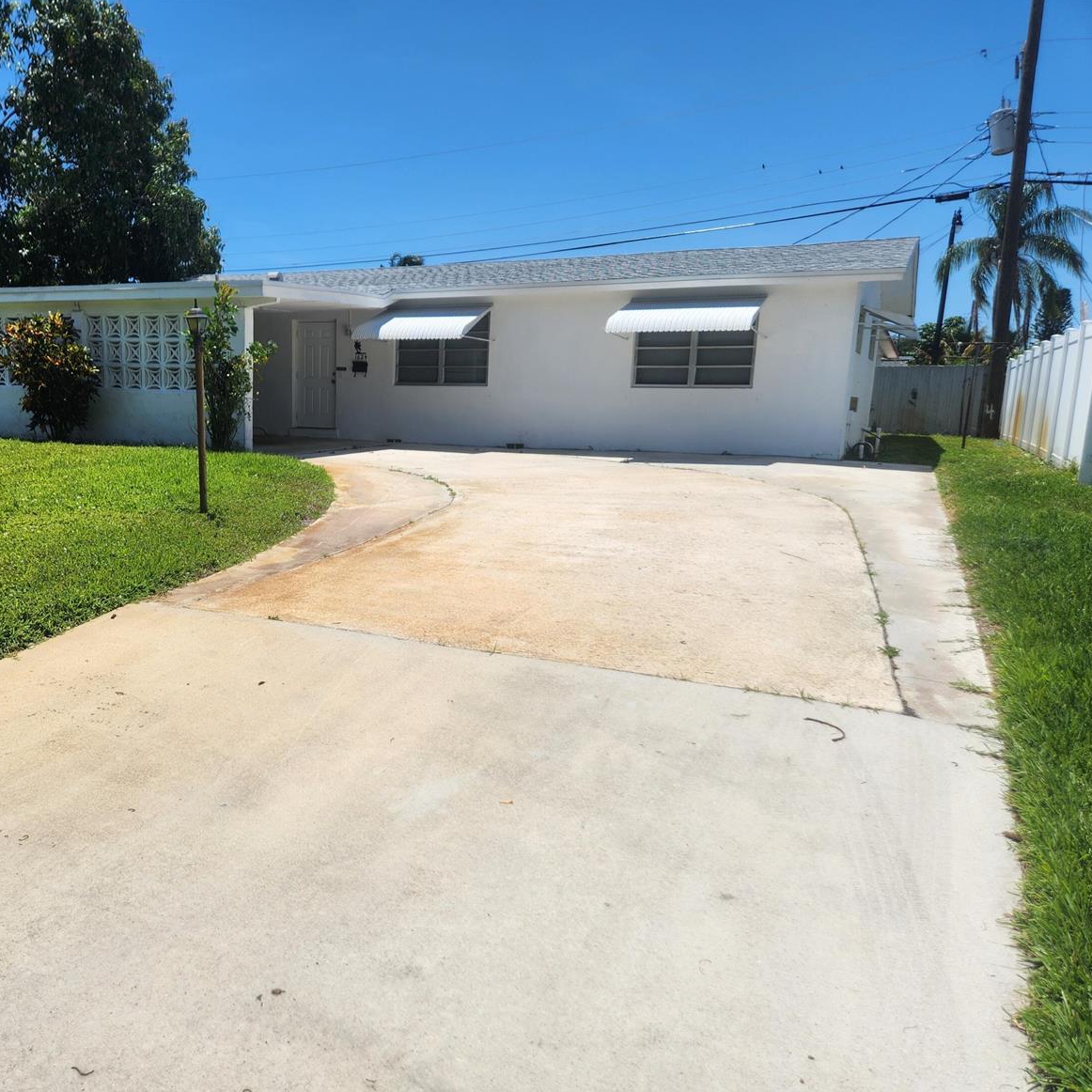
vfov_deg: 57.3
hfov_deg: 55.9
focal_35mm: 28
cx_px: 350
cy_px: 559
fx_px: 999
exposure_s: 1/3050
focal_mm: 5.4
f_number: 1.8
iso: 20
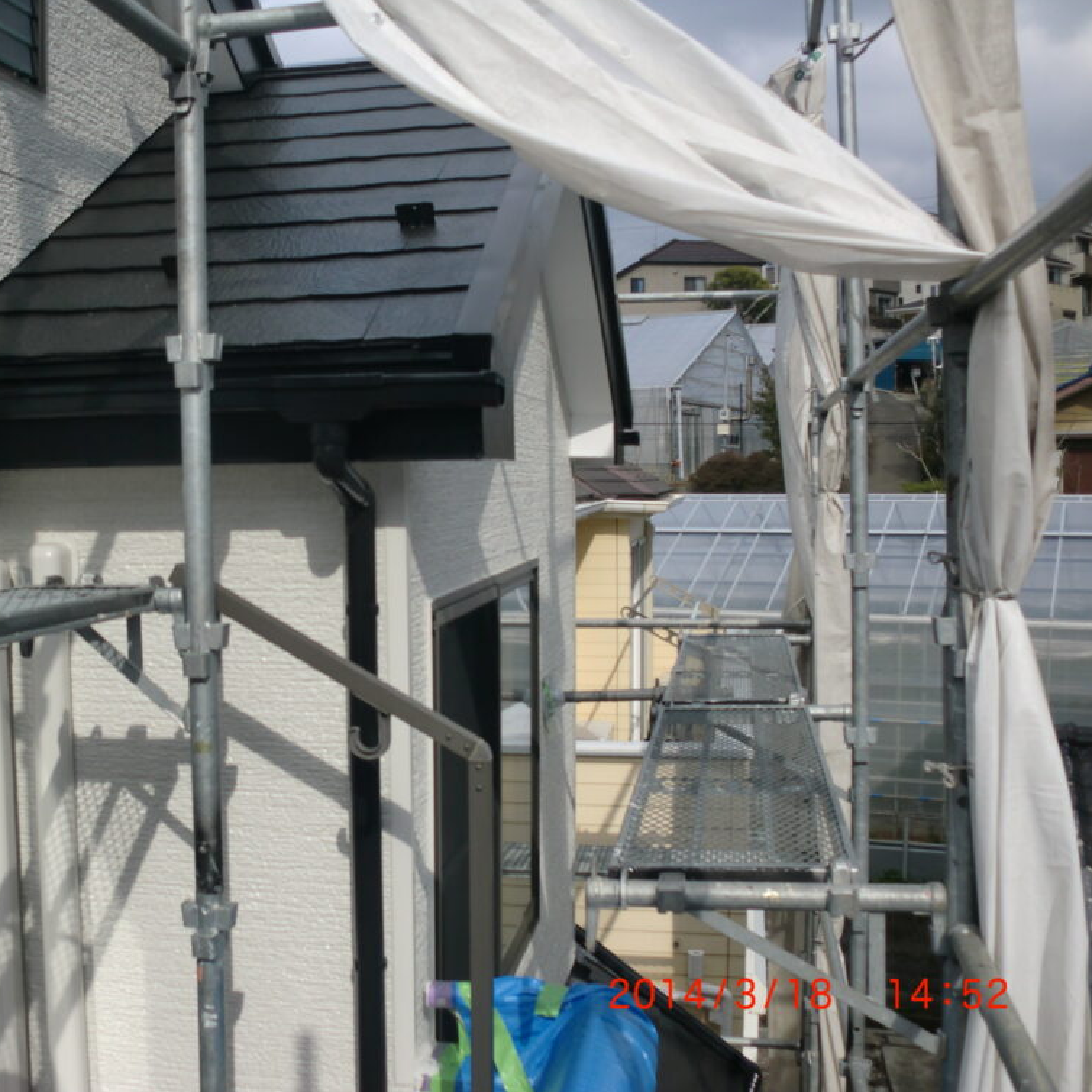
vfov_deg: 40.0
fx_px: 1499
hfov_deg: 39.6
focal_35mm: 42
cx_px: 364
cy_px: 550
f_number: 7.8
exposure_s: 1/160
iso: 64
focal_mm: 6.3
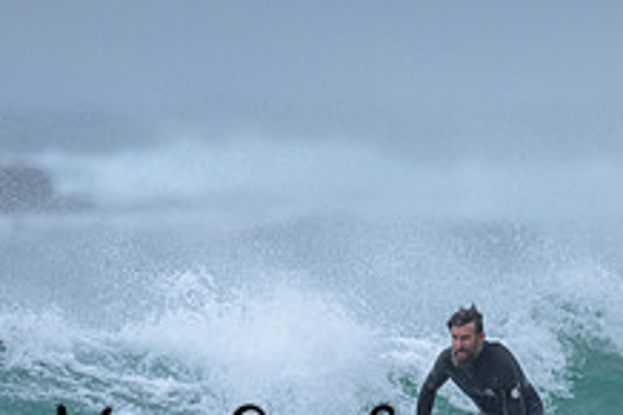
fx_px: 36815
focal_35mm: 2129
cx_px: 352
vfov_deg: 0.6
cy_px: 425
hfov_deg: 1.0
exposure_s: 1/2000
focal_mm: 800
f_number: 6.3
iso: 220
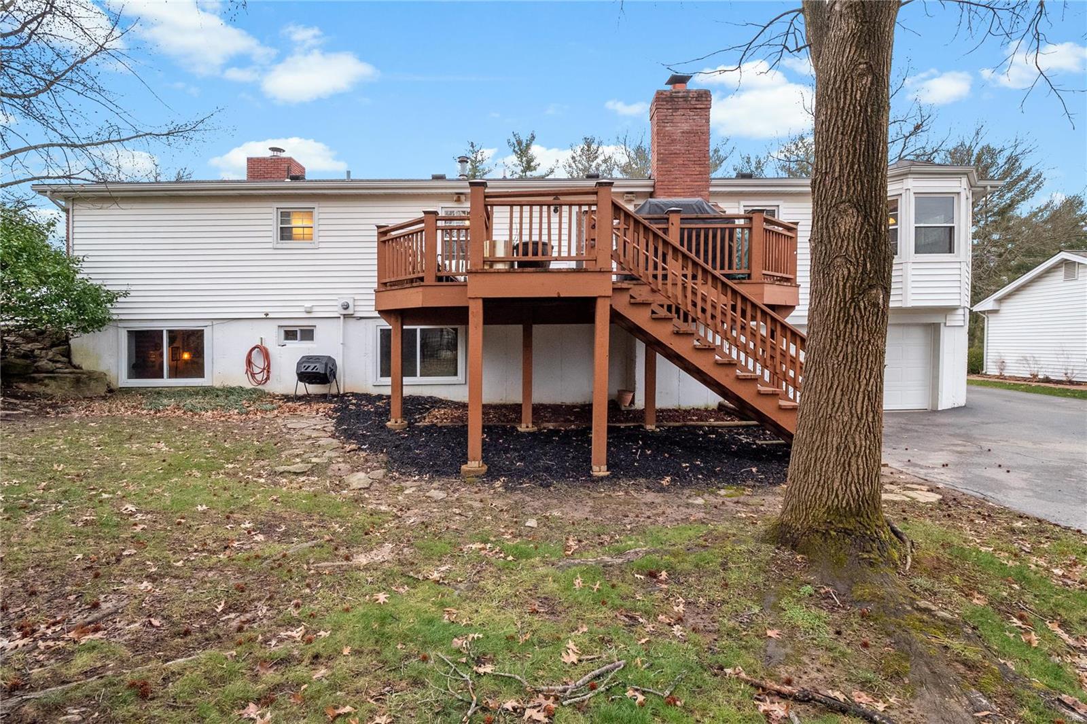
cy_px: 362
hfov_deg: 96.7
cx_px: 544
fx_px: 483
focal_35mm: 16
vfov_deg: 73.7
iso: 800
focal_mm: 8
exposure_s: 1/125
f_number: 7.1
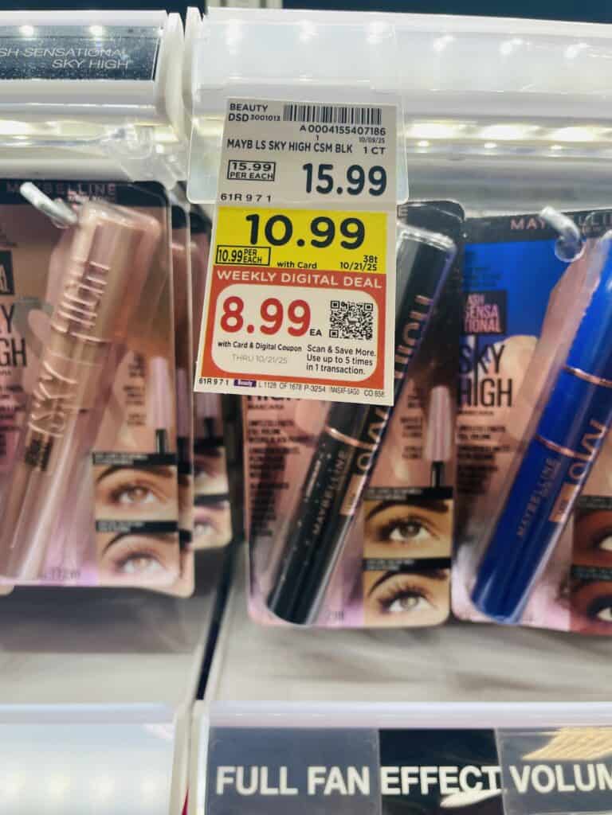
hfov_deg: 53.1
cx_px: 306
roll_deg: -0.3
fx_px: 613
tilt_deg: -7.0
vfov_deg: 67.3
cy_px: 408
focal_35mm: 26
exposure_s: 1/122
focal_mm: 4.2
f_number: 1.6
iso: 40
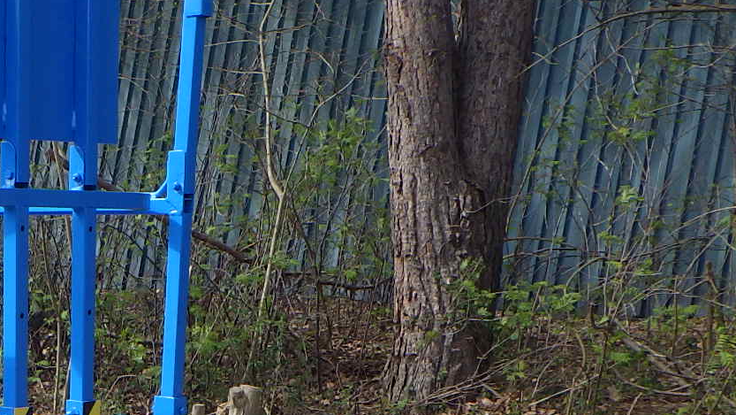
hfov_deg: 25.6
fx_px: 1464
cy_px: 491
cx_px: -119
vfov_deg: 15.5
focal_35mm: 75
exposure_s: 1/500
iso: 125
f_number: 4.2
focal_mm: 5
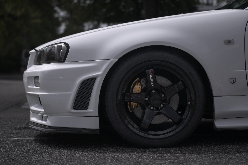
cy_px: 82
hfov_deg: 27.0
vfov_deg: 18.2
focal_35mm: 75
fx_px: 517
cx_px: 124
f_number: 1.8
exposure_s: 1/1250
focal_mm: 50
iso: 100
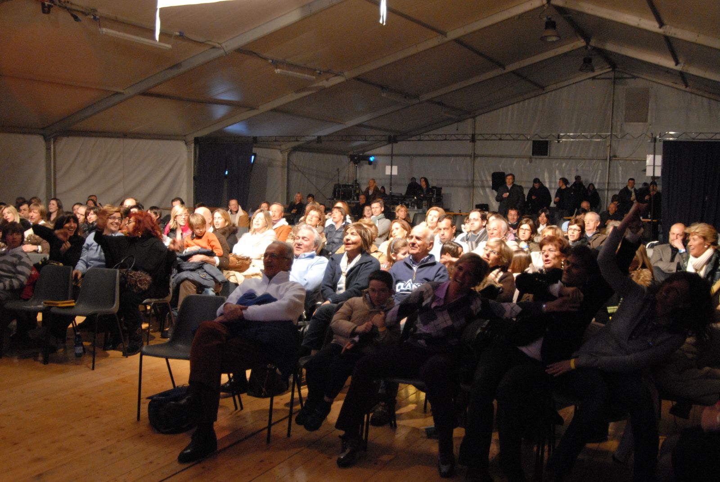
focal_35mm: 36
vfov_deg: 37.0
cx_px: 360
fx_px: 721
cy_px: 241
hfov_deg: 53.1
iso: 1600
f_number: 3.5
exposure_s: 1/30
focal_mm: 24
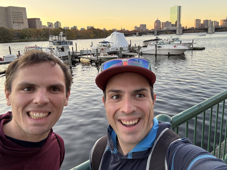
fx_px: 177
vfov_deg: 51.2
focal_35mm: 27
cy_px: 73
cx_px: 122
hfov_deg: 65.2
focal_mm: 2.69
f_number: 1.9
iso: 80
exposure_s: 1/60
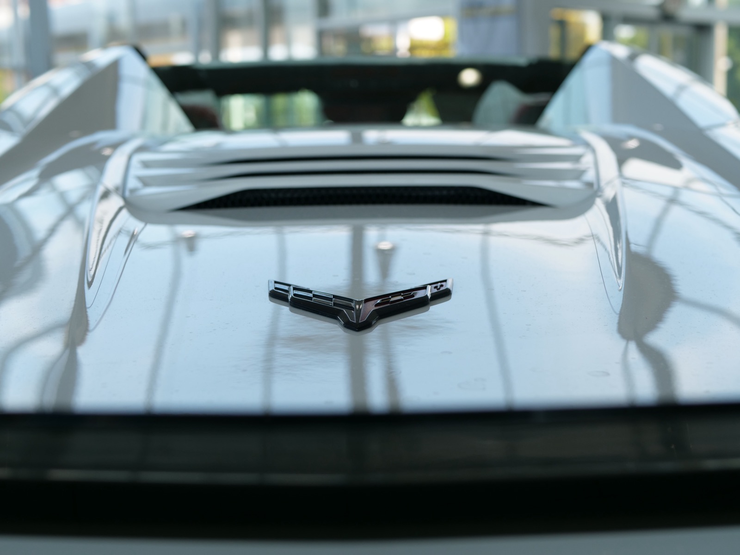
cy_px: 278
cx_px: 370
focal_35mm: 50
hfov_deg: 38.2
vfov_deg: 29.1
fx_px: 1069
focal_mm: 25
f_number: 3.5
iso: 200
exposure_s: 1/400
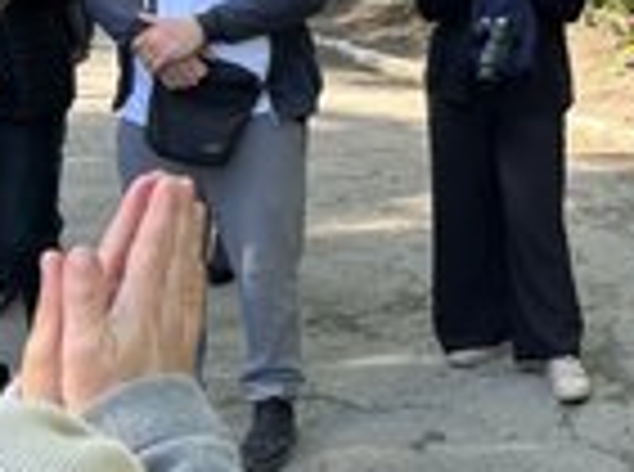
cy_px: 9
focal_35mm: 74
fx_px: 1352
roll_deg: -0.9
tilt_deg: -3.6
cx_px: 805
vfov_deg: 19.3
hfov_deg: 23.6
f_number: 1.5
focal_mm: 5.7
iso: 50
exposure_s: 1/484
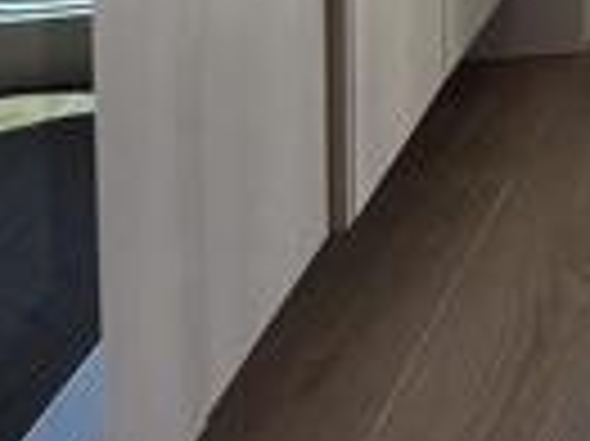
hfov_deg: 7.5
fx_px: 3457
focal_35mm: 203
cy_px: -936
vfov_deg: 6.6
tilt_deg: -2.3
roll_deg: -0.5
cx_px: 2193
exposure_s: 1/505
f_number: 1.6
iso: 50
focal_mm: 5.96
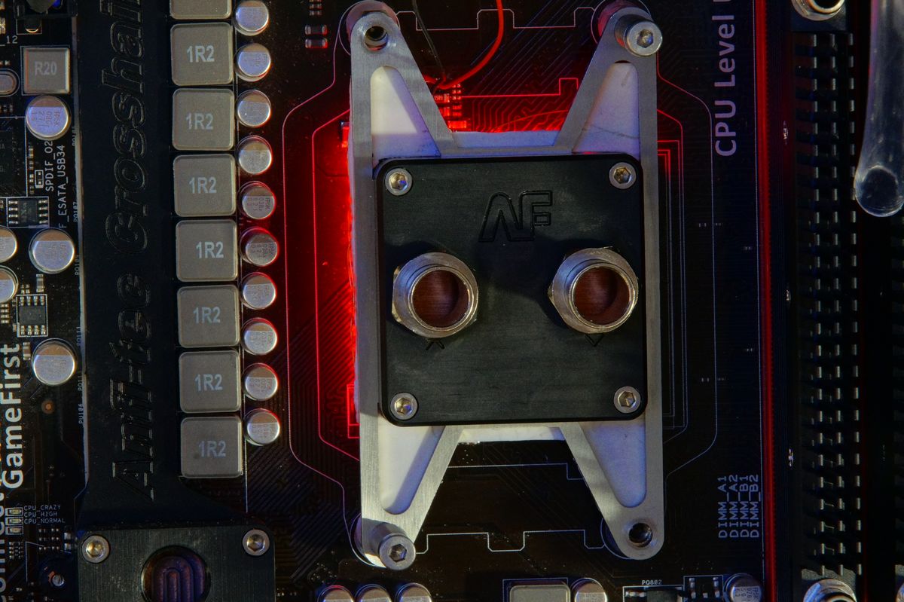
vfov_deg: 7.0
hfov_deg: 10.6
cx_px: 452
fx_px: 4894
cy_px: 301
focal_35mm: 195
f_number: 20
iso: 1600
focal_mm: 130
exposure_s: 3.2
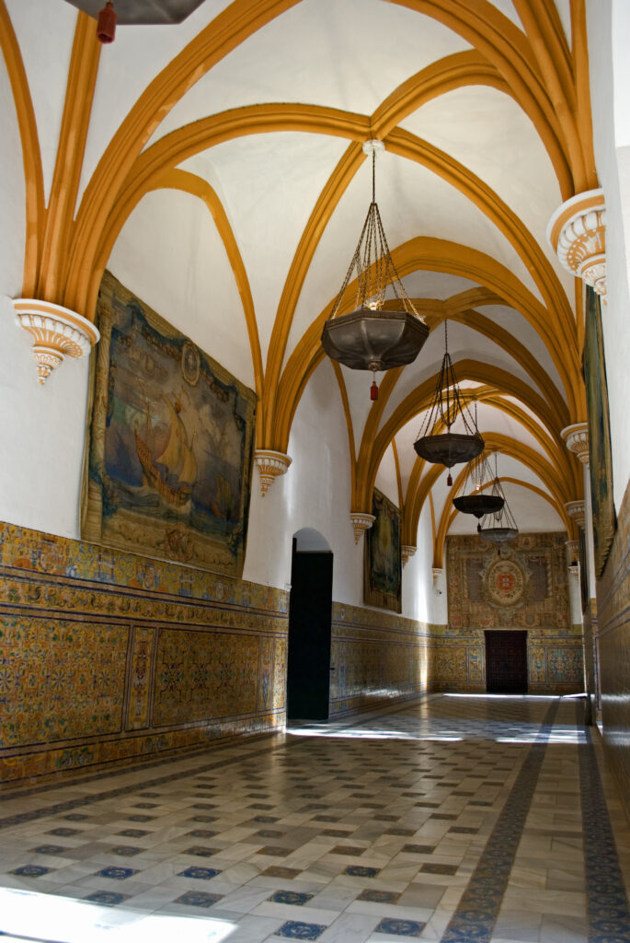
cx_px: 315
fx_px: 707
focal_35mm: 27
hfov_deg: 48.0
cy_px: 472
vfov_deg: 67.3
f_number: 3.5
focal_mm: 18
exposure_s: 1/80
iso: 400
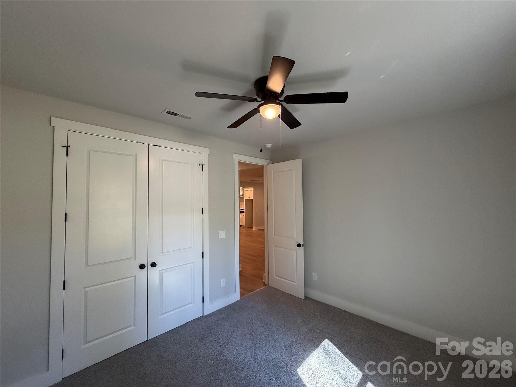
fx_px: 209
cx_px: 258
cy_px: 194
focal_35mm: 14
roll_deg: +0.9
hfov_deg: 102.1
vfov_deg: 85.7
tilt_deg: +2.0
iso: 320
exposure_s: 1/120
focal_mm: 2.22
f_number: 2.2
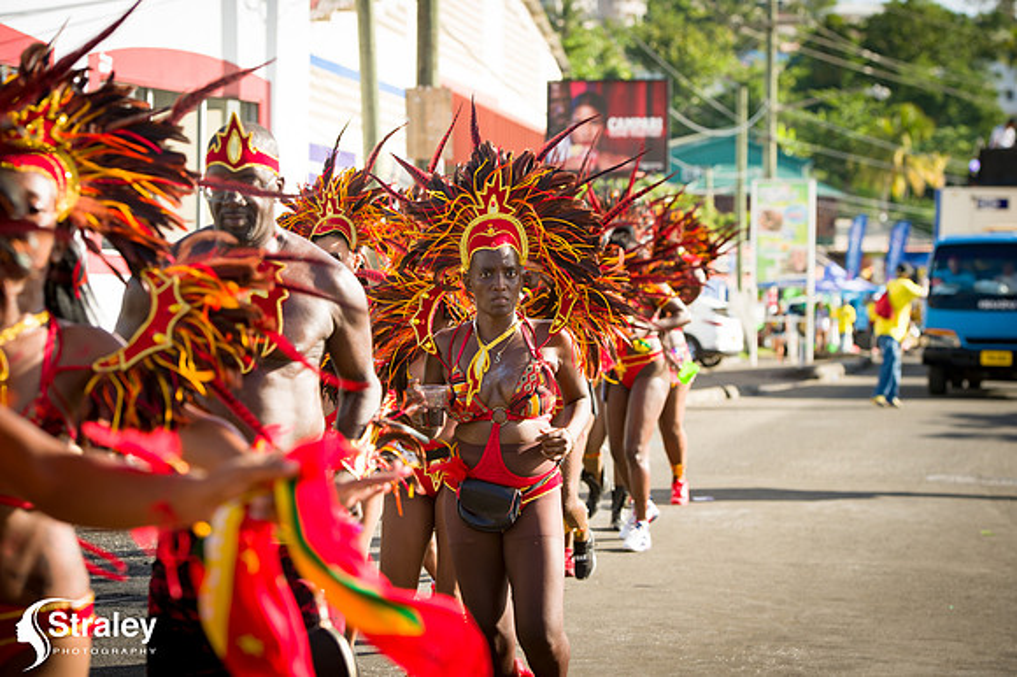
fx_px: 2682
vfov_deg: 14.4
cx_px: 508
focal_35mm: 95
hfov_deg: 21.5
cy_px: 338
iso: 100
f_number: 5.6
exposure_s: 1/200
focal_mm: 95
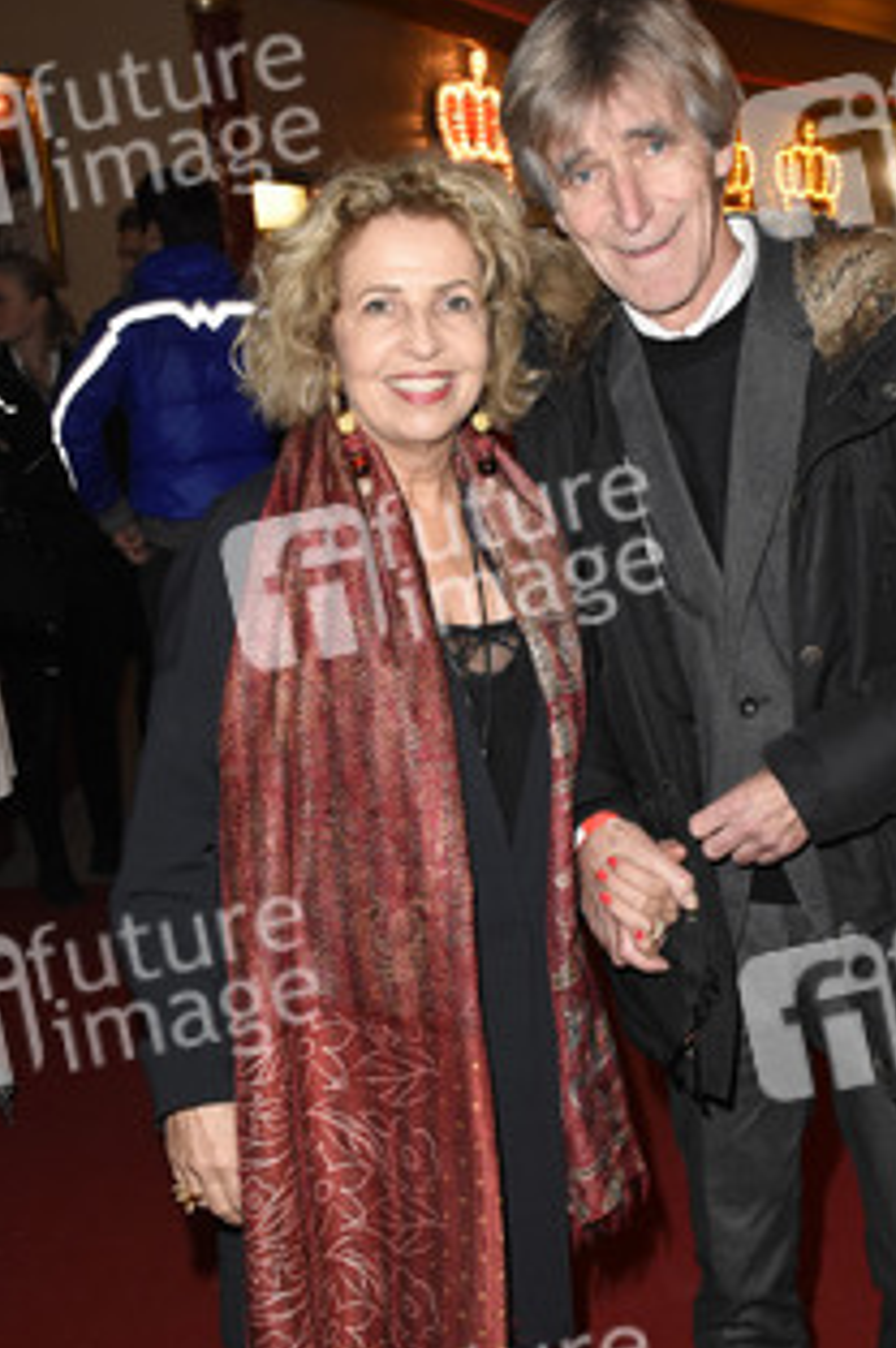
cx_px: 569
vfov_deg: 42.6
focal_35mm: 46
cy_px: 784
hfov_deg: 29.1
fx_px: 1721
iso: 2500
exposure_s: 1/125
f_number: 6.3
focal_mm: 24
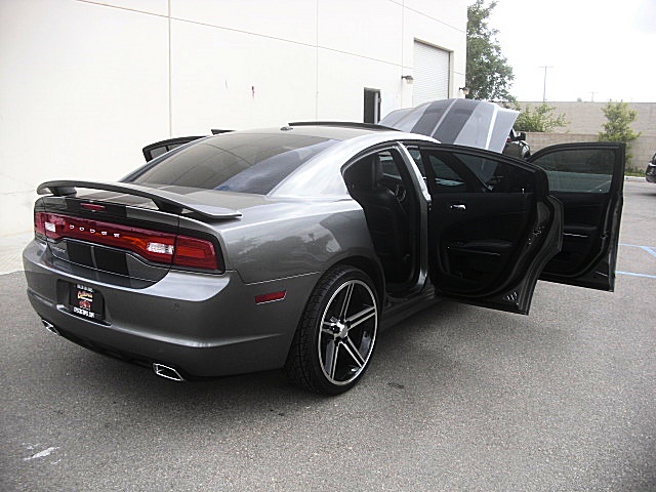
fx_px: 682
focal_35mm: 36
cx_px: 328
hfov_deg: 51.4
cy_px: 246
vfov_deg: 39.7
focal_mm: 6.3
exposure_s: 1/320
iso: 50
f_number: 2.8
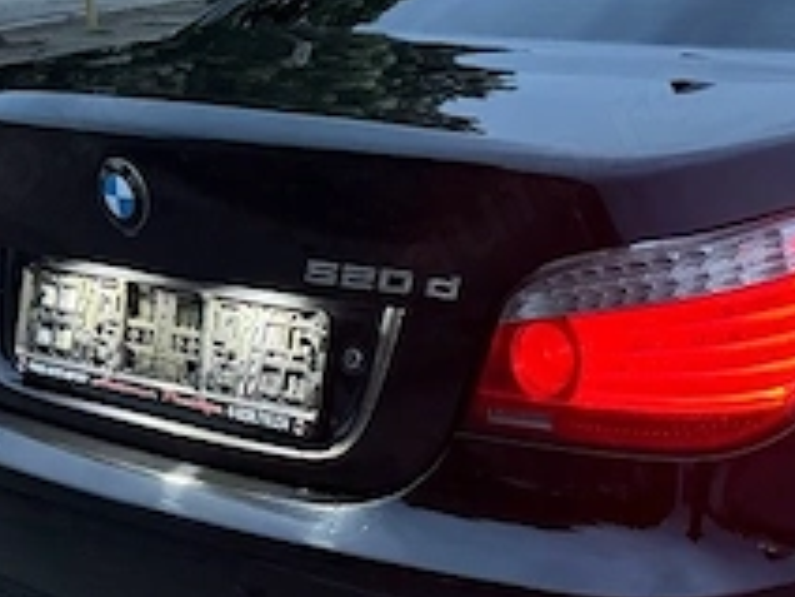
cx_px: 641
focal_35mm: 68
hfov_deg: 27.9
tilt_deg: -13.3
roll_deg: +0.2
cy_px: 263
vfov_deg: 21.6
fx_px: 1562
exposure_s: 1/50
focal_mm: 6.76
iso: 800
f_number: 1.78
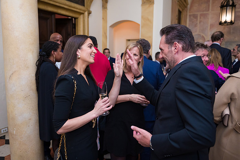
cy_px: 78
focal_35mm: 28
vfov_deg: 46.4
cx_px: 116
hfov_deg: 65.6
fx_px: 186
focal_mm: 27
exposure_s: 1/200
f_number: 3.2
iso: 1600
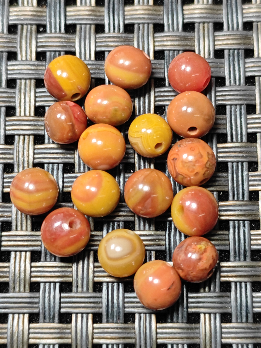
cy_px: 174
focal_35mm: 73
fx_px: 734
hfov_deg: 20.2
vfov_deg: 26.7
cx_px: 130
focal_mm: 5.84
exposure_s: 1/100
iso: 80
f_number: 1.6
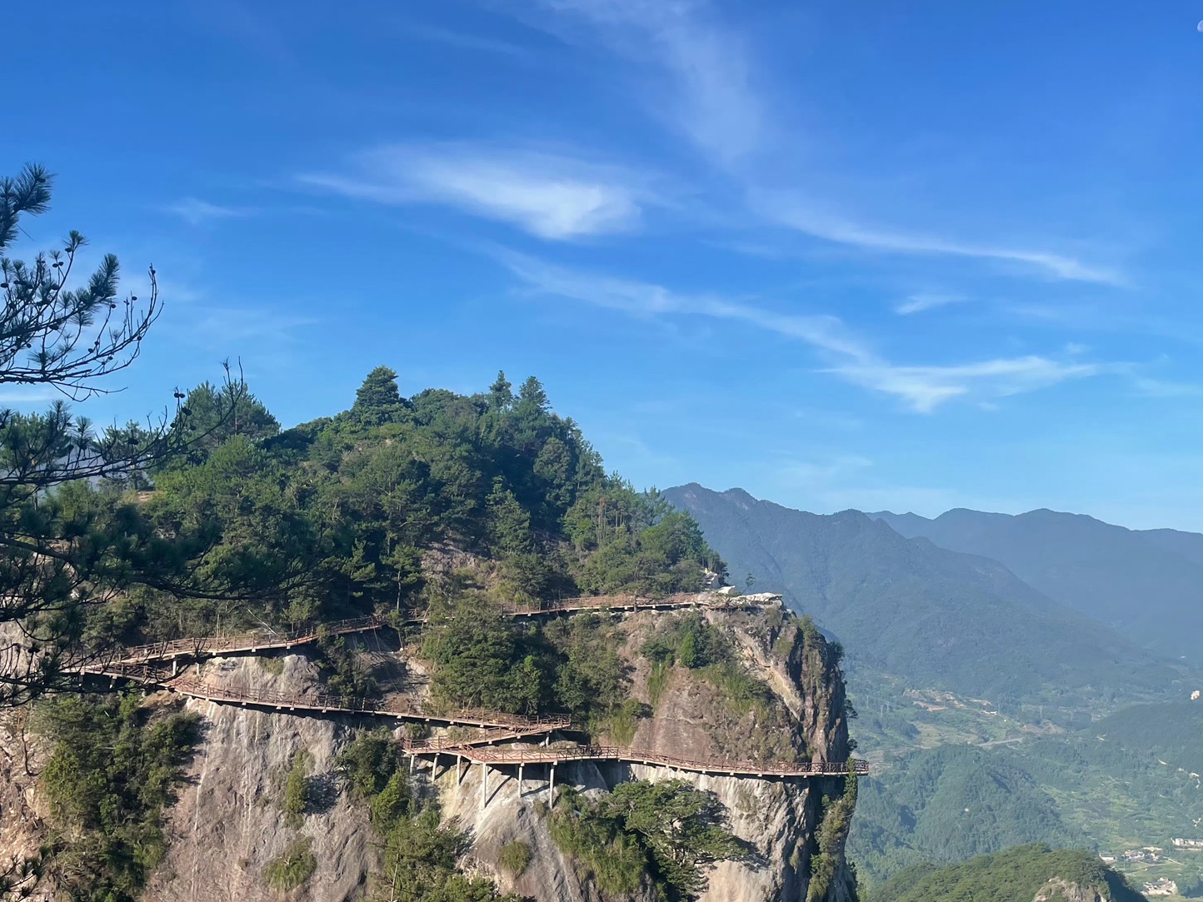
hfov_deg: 50.6
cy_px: 529
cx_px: 787
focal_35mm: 36
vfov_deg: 39.5
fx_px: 1251
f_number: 1.6
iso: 32
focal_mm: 4.2
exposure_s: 1/2882
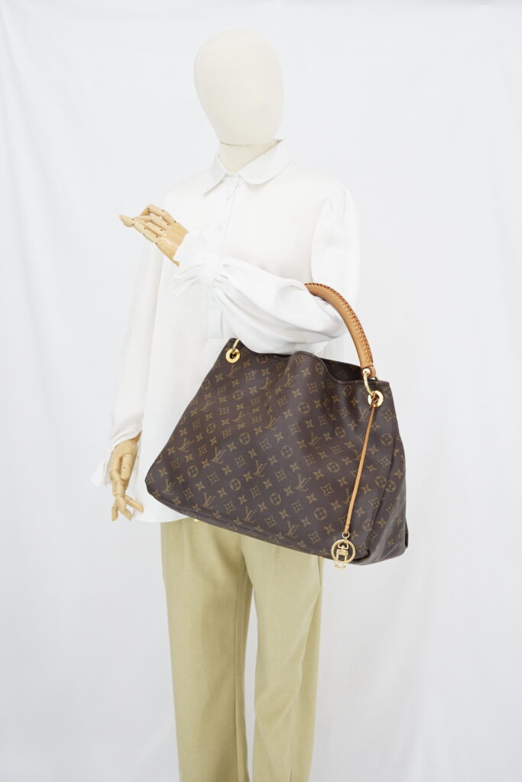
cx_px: 261
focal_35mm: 50
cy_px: 391
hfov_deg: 27.0
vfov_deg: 39.6
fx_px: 1087
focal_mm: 50
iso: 640
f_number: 6.3
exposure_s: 1/8
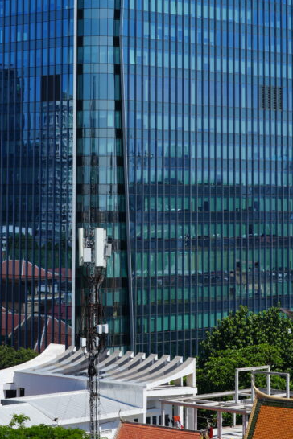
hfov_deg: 11.4
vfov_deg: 16.8
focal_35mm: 120
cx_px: 150
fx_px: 1465
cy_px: 36
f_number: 10
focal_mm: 64
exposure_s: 1/200
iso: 100
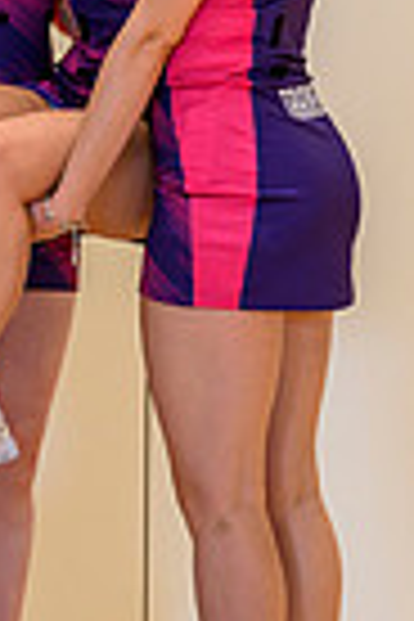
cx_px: -587
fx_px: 3915
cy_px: 161
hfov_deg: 5.8
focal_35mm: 227
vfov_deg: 9.1
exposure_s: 1/160
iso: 1600
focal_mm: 48
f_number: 4.5
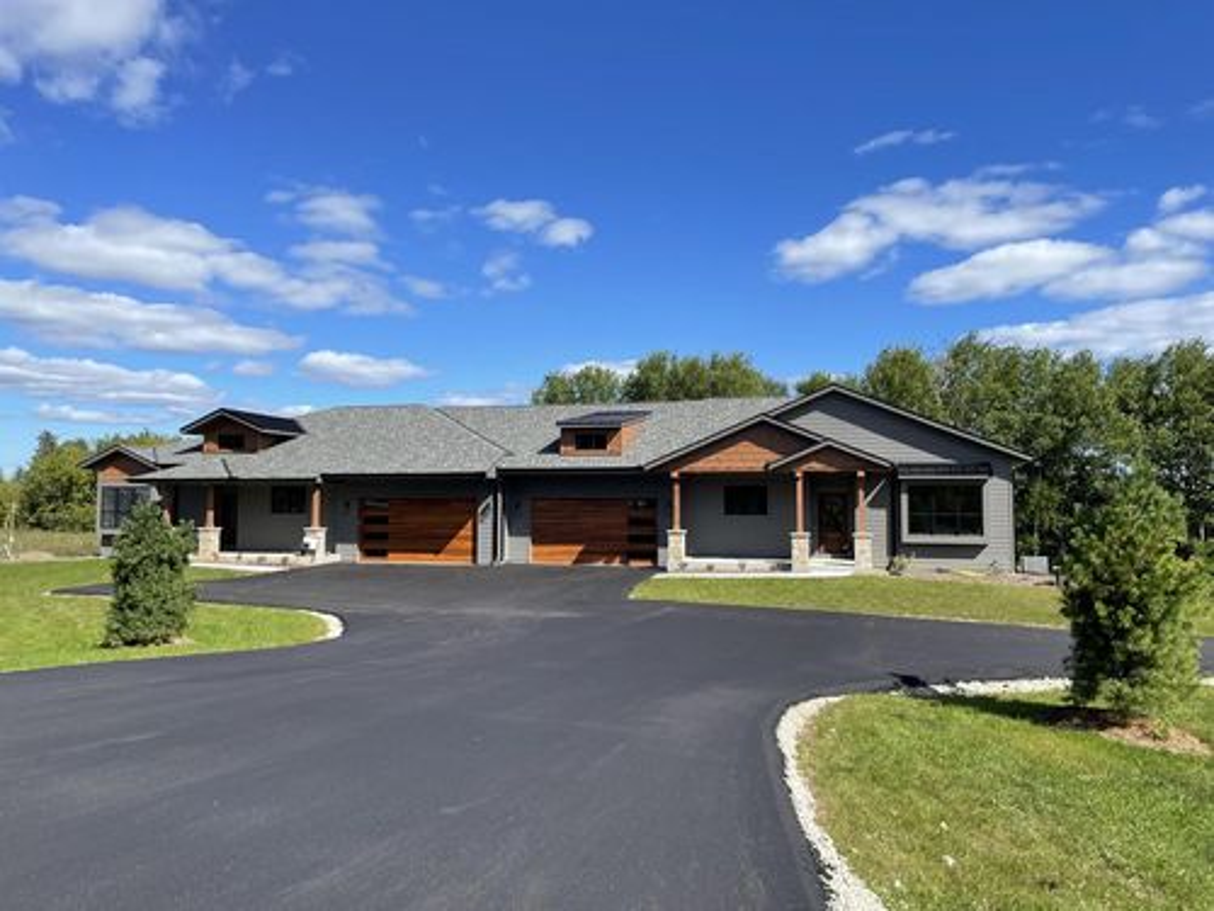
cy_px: 456
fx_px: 912
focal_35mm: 26
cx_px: 607
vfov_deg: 53.1
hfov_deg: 67.3
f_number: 1.6
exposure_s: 1/3401
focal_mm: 4.2
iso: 32
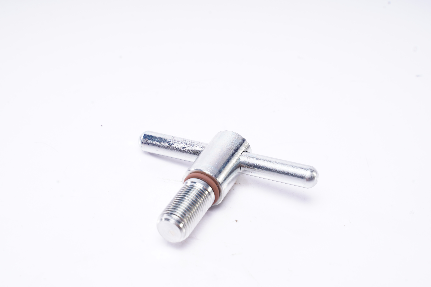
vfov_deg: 18.2
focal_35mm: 75
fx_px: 898
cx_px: 216
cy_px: 144
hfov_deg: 27.0
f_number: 13
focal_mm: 75
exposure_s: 1/125
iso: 125
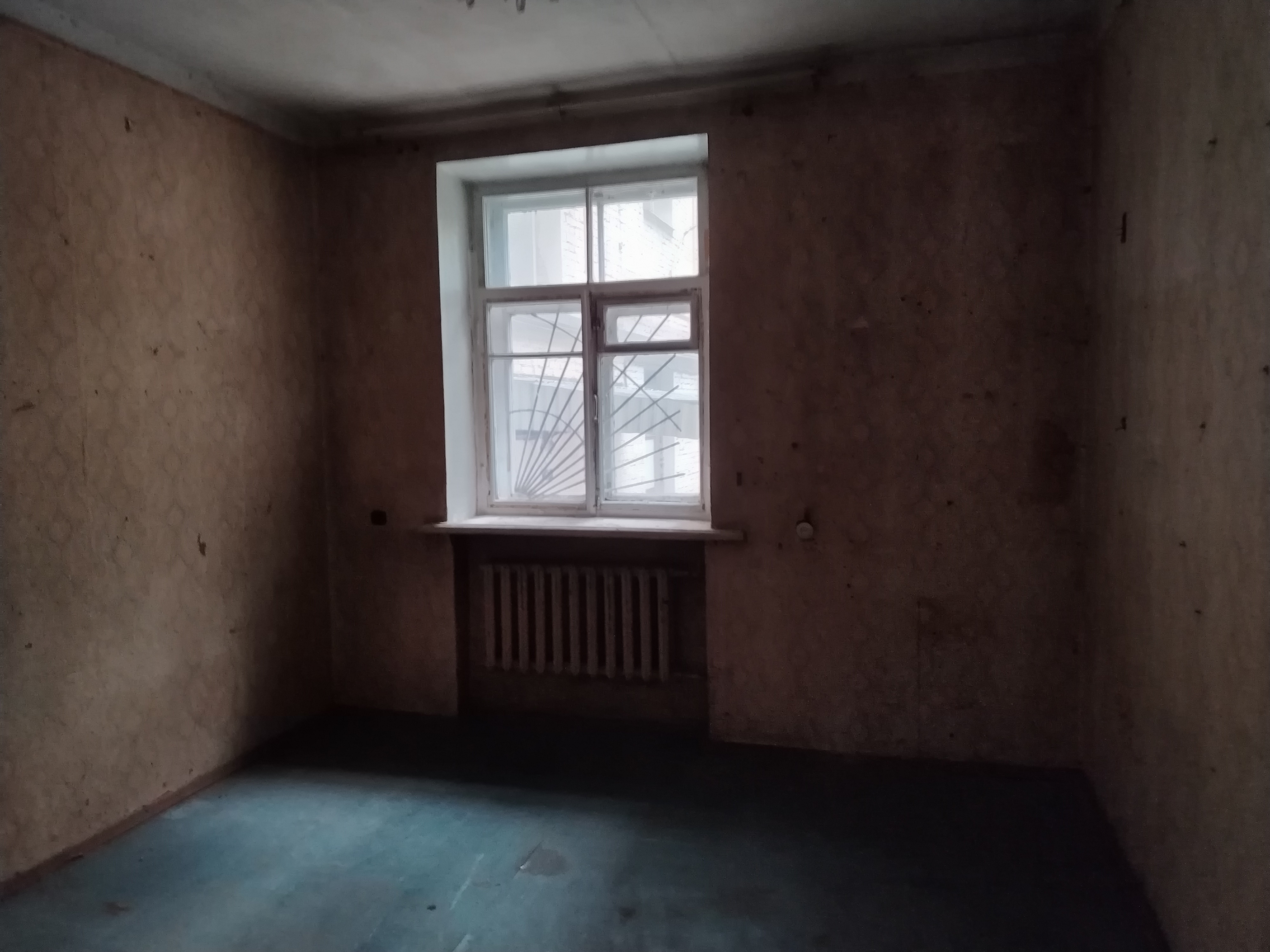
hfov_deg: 71.6
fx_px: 881
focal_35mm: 24
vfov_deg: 56.8
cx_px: 635
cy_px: 476
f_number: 1.75
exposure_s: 1/25
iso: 1625
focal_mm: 5.25
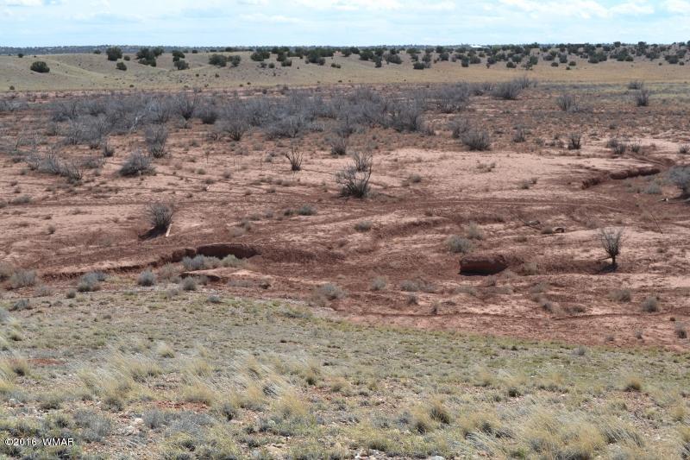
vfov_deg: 25.7
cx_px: 345
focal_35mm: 52
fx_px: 1006
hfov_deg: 37.9
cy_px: 230
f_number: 8
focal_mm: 35
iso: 100
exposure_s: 1/250
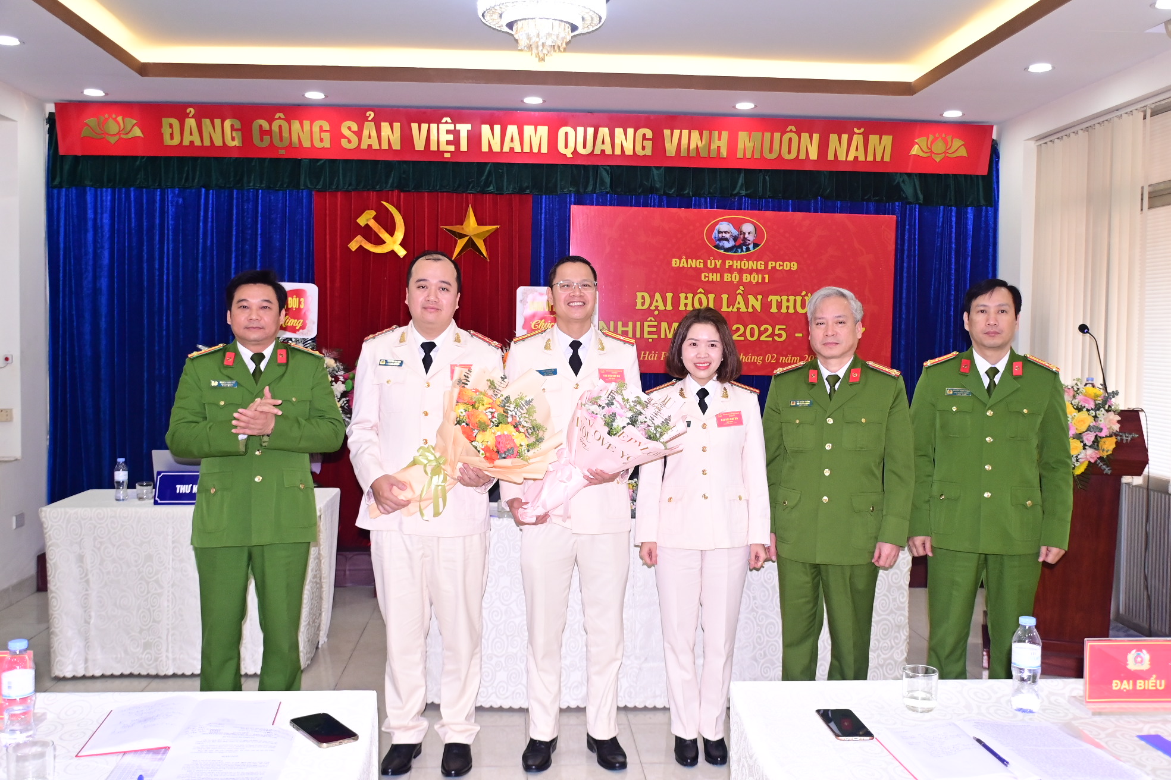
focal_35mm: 34
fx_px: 1106
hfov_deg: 55.8
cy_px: 390
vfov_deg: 38.9
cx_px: 586
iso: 1000
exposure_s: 1/200
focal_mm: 23
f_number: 3.8
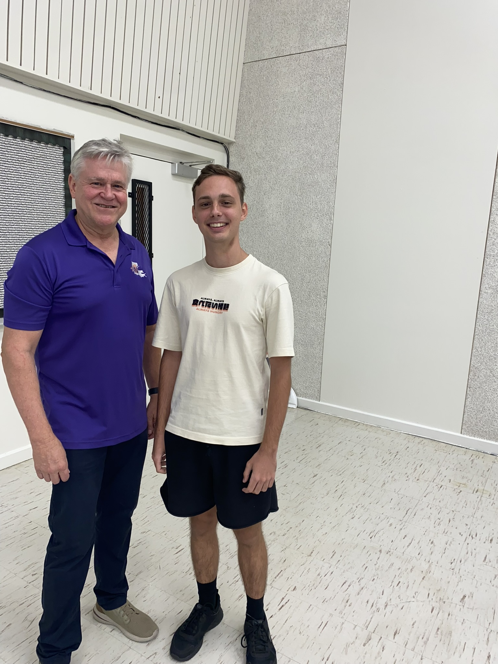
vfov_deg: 67.3
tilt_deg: -10.2
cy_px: 332
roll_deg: -3.4
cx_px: 249
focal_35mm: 26
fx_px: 499
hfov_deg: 53.1
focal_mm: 4.25
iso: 32
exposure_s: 1/36
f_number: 1.8
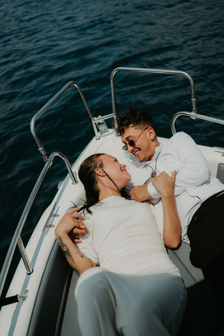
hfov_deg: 37.9
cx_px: 112
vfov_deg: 54.4
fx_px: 327
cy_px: 168
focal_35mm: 35
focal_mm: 35
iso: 100
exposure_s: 1/4000
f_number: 2.2
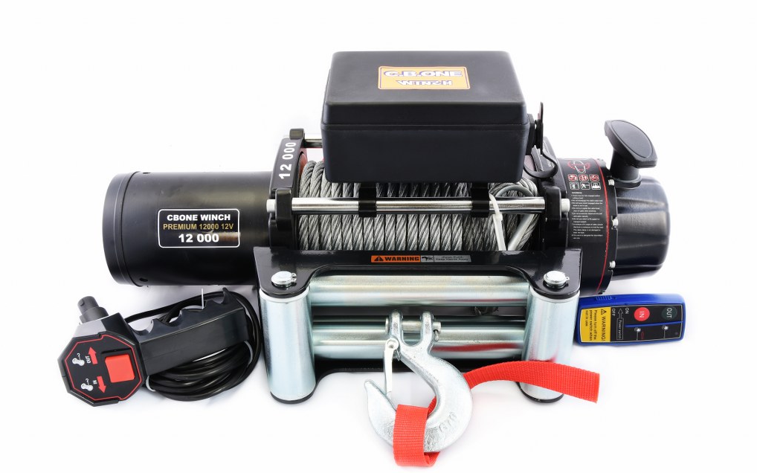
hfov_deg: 47.7
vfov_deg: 30.9
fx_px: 856
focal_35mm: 42
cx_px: 380
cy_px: 230
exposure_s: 1.3
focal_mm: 27
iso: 100
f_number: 13
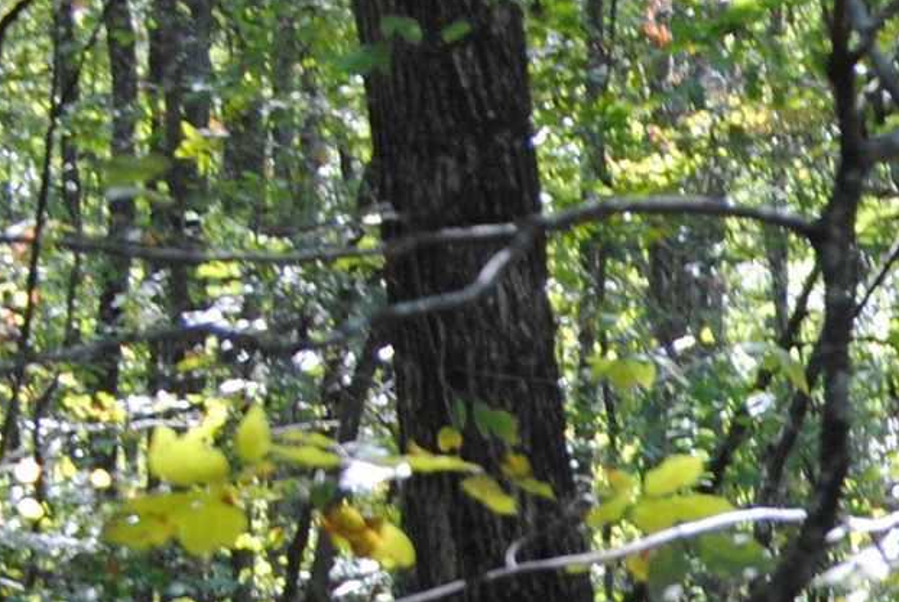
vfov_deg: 3.4
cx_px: 1921
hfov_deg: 5.0
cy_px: 1227
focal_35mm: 407
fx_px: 10185
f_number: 4.5
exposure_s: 1/80
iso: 200
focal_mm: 55
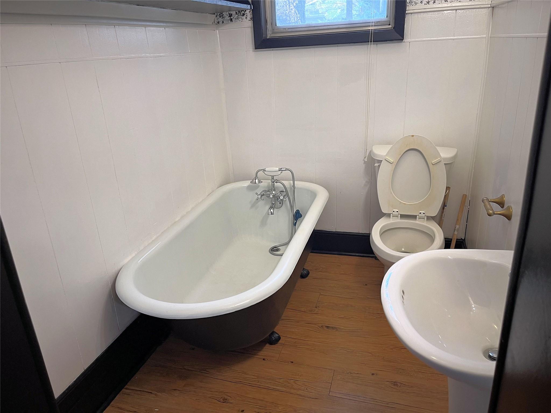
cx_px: 276
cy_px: 206
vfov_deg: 53.1
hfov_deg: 67.3
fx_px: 414
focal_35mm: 26
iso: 80
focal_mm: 5.1
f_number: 1.6
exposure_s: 1/60
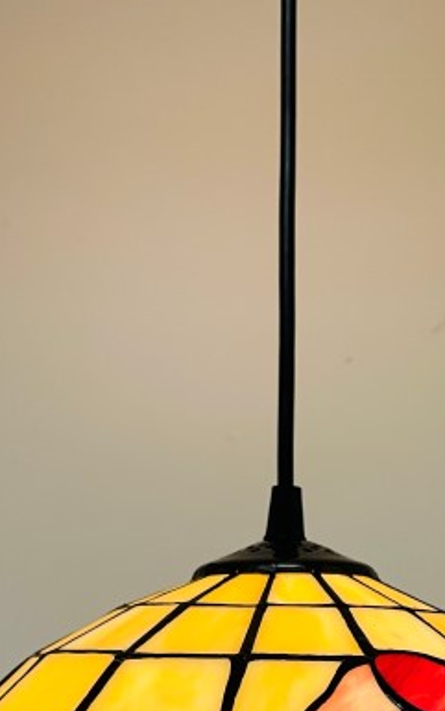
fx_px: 1066
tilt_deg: -0.1
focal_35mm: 55
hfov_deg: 23.4
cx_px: 319
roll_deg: +0.8
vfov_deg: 34.6
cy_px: 650
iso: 100
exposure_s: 1/50
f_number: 1.6
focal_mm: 4.2
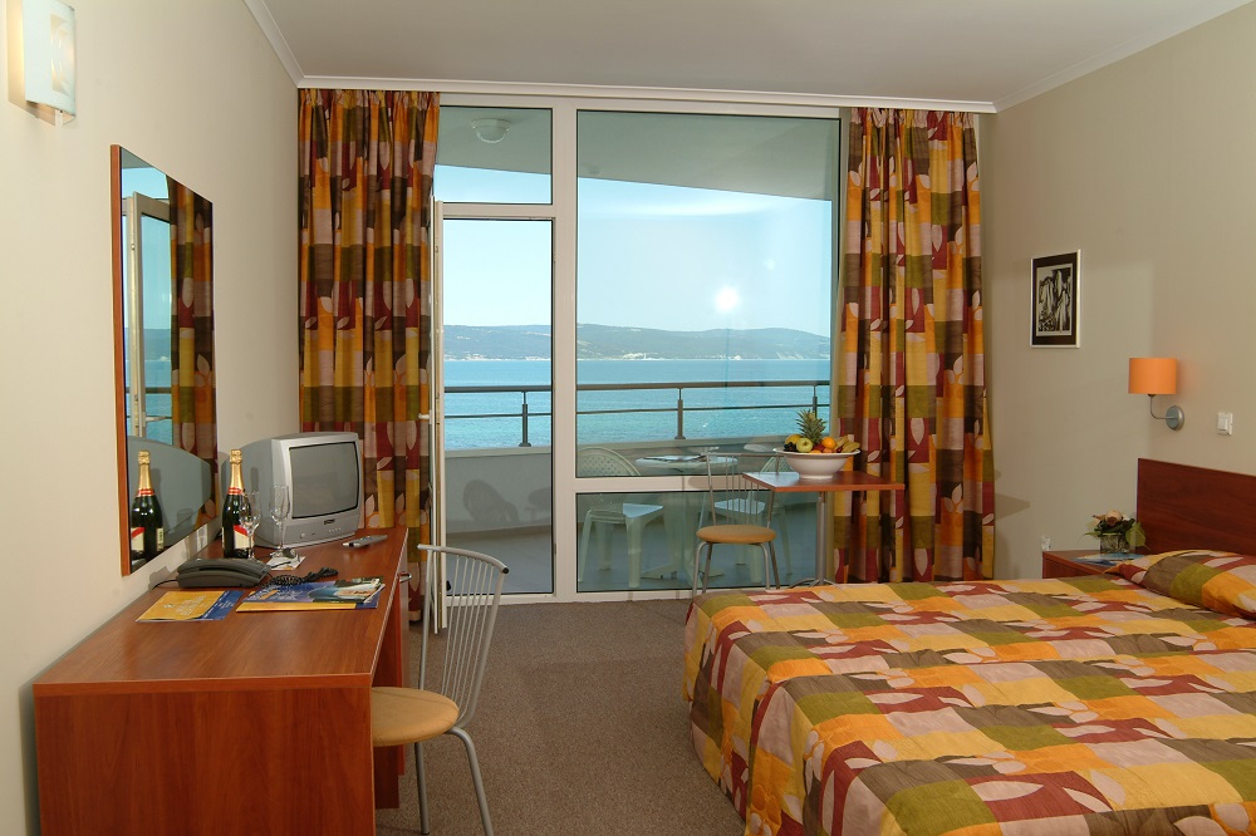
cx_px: 628
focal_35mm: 32
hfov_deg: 59.5
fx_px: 1099
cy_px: 418
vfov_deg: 41.7
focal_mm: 21
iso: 160
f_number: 8
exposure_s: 1/125
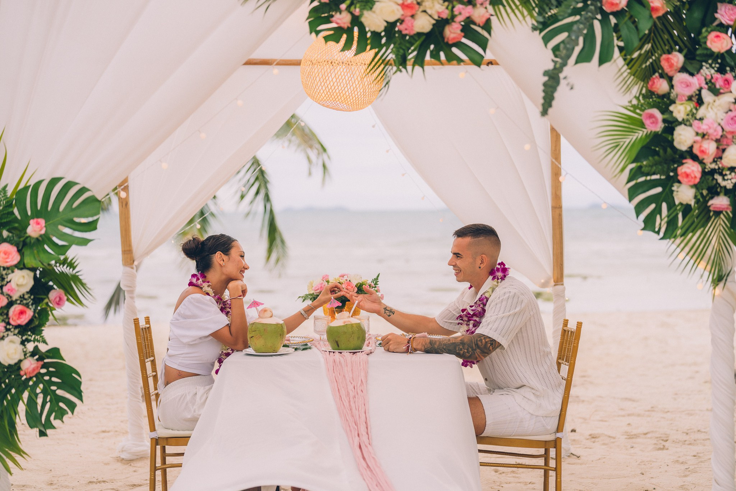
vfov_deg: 27.0
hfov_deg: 39.6
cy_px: 246
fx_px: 1022
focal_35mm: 50
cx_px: 368
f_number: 1.8
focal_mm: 50
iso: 125
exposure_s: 1/250
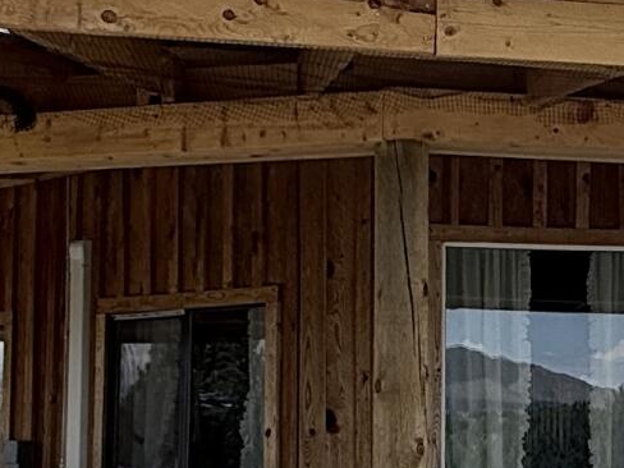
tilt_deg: +3.2
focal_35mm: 86
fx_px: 1550
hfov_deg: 22.5
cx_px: 497
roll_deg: +0.3
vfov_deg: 17.1
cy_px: 348
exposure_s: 1/888
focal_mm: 2.22
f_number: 2.2
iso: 50
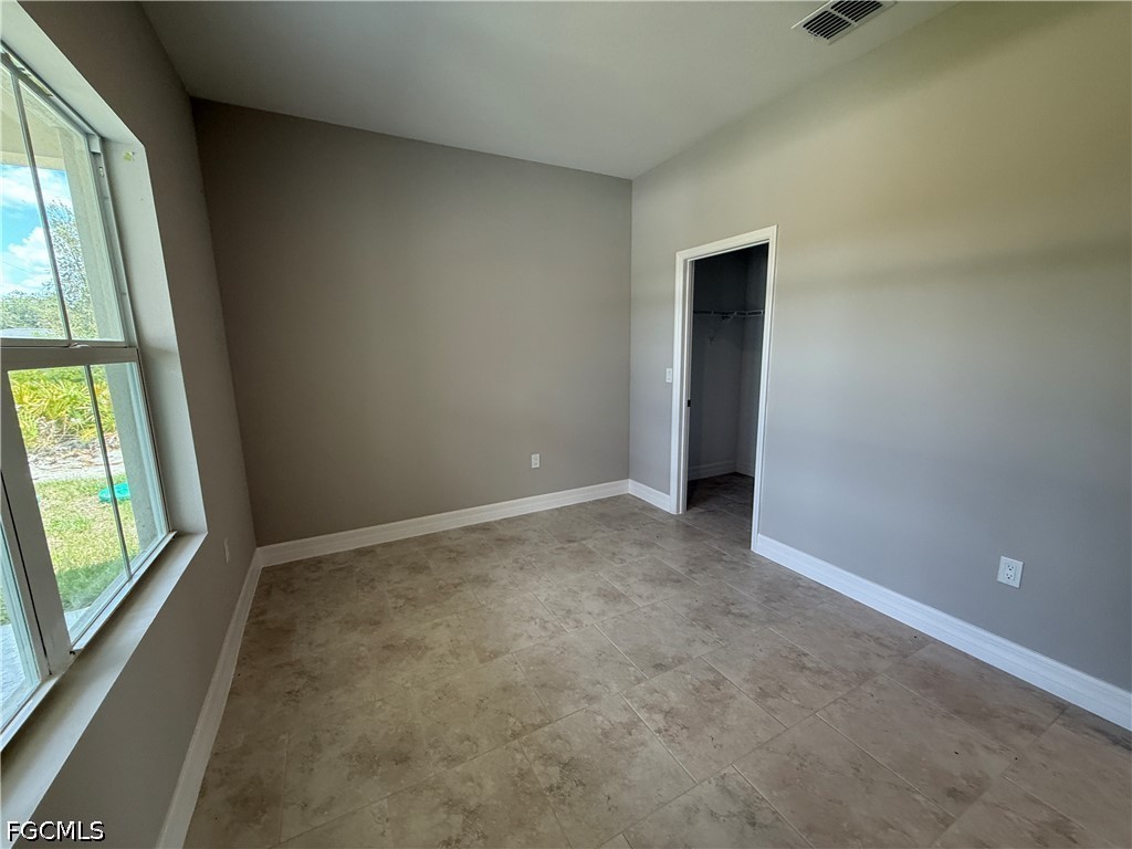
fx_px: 458
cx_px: 566
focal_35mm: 14
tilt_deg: -7.0
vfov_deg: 85.7
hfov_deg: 102.1
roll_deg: -0.2
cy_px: 424
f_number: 2.2
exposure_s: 1/120
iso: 160
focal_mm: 2.22
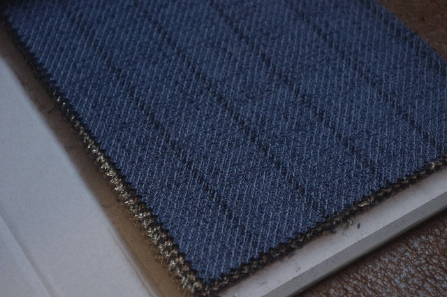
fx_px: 1017
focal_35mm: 82
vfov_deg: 16.6
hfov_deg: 24.8
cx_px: 224
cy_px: 148
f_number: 8
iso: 6400
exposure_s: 1/125
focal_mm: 55
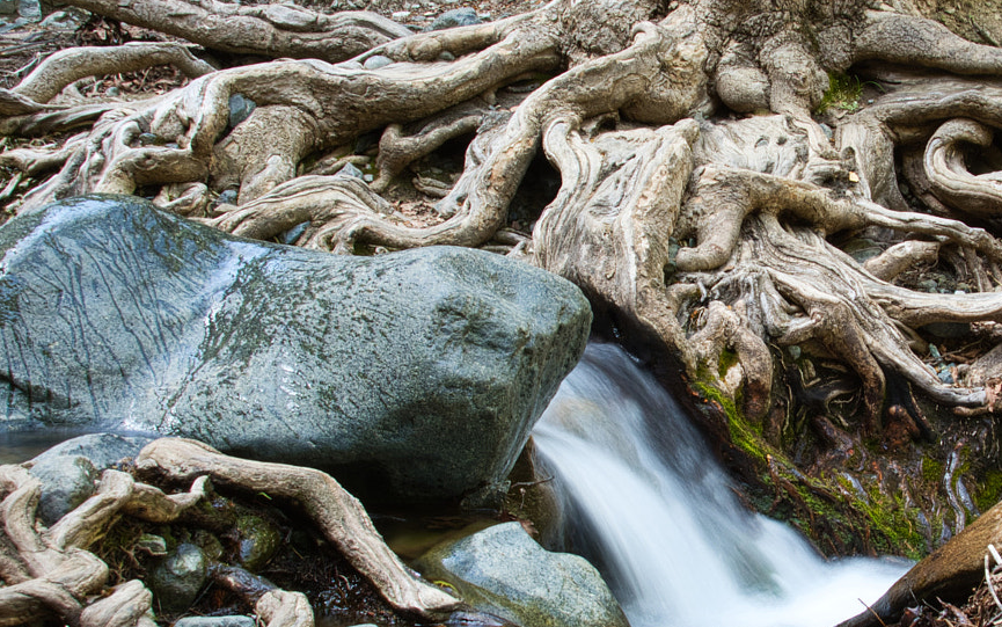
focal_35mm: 82
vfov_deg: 15.9
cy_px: 363
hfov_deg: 24.9
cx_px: 776
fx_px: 2238
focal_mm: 29
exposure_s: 1/1.6
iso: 50
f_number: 22
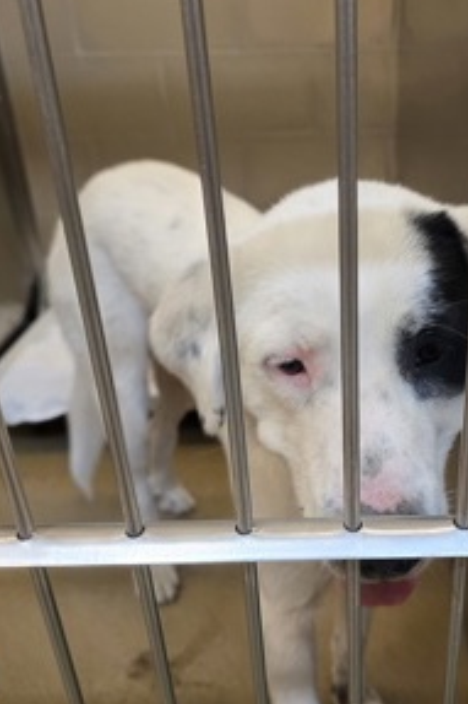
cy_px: 415
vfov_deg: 54.2
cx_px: 317
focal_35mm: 35
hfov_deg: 37.3
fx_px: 683
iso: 320
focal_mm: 6.3
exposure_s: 1/120
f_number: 1.7
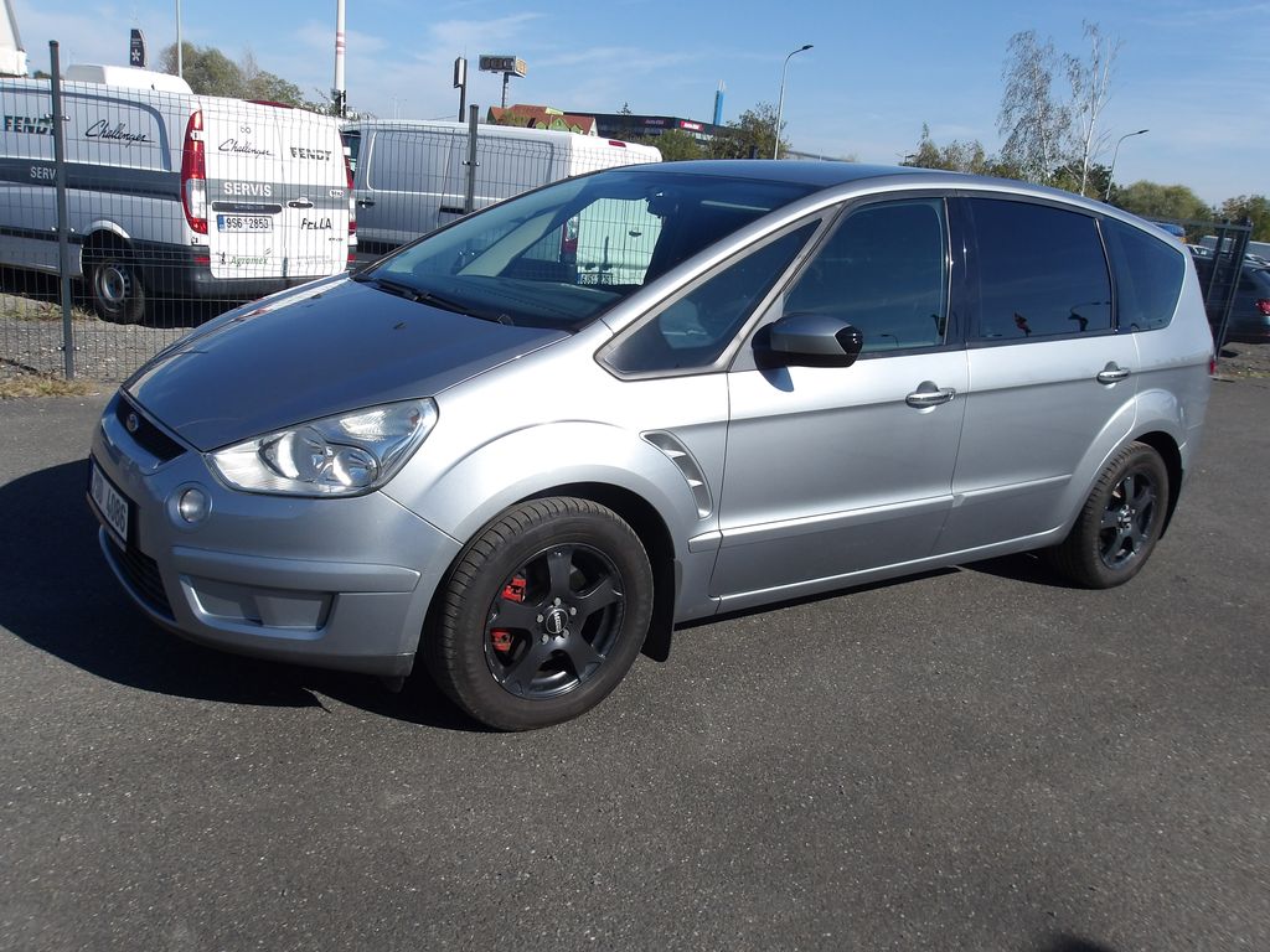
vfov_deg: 51.4
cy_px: 476
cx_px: 635
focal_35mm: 27
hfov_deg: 65.3
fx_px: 991
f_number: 10.4
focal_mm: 4.9
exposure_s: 1/158
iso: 100
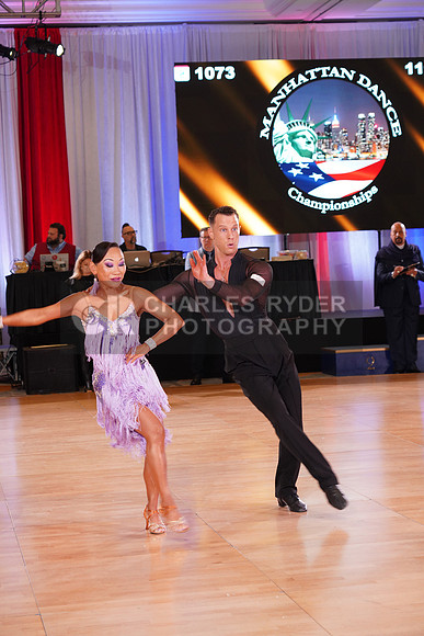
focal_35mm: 77
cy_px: 318
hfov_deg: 17.7
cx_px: 212
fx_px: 1359
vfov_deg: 26.3
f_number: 5
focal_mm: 77
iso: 1600
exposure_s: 1/160
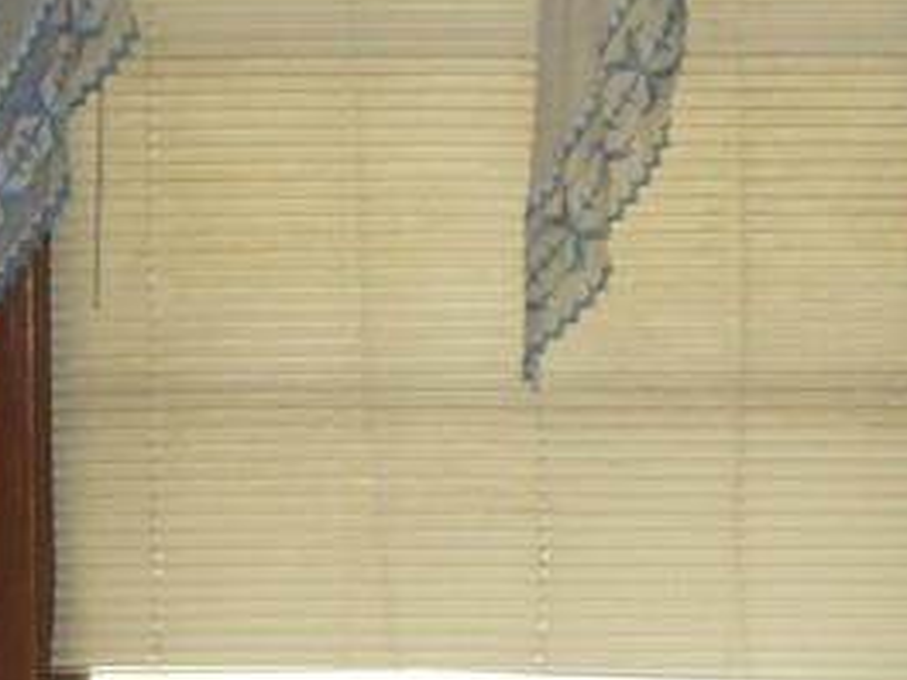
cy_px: 405
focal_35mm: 136
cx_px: 663
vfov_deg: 10.9
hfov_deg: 14.5
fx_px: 3563
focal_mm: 5.8
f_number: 2.8
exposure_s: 1/30
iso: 123
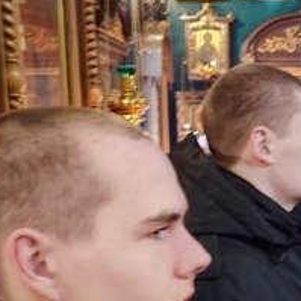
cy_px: 266
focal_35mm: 68
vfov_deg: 24.7
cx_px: 291
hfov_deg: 24.4
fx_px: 669
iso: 1329
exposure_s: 1/10
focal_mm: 5.59
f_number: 1.88
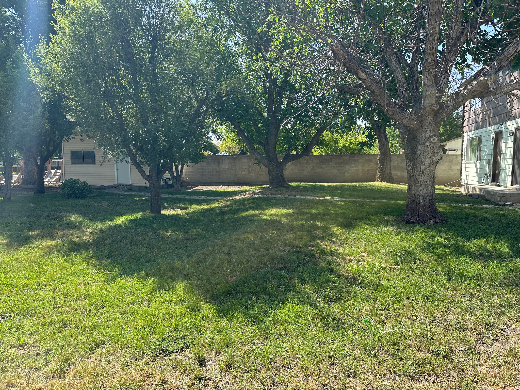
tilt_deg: -4.6
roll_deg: -0.2
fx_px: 361
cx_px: 260
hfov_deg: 71.6
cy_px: 195
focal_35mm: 24
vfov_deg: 56.8
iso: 80
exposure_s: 1/1304
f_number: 1.78
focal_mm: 6.86
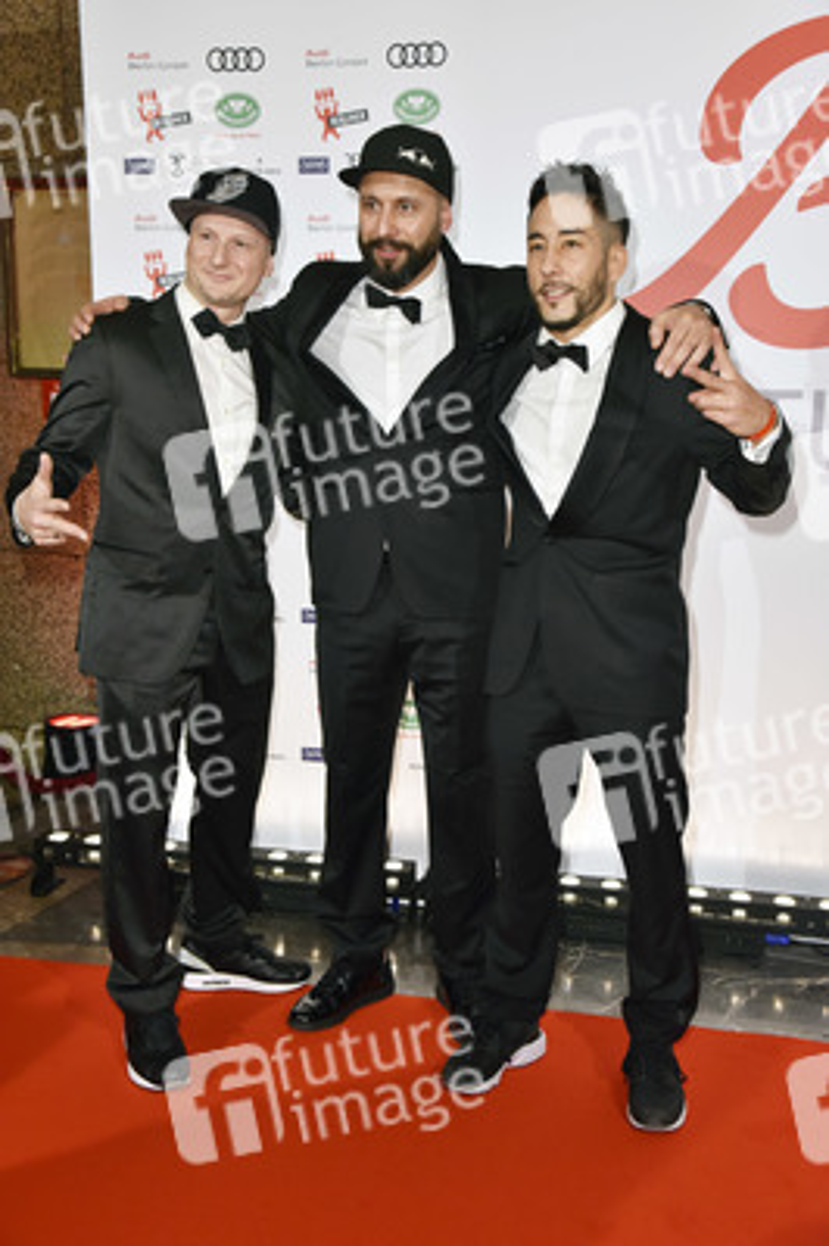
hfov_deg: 33.3
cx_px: 414
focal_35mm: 40
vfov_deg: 48.5
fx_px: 1384
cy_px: 623
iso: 2500
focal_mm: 40
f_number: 6.3
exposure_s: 1/125
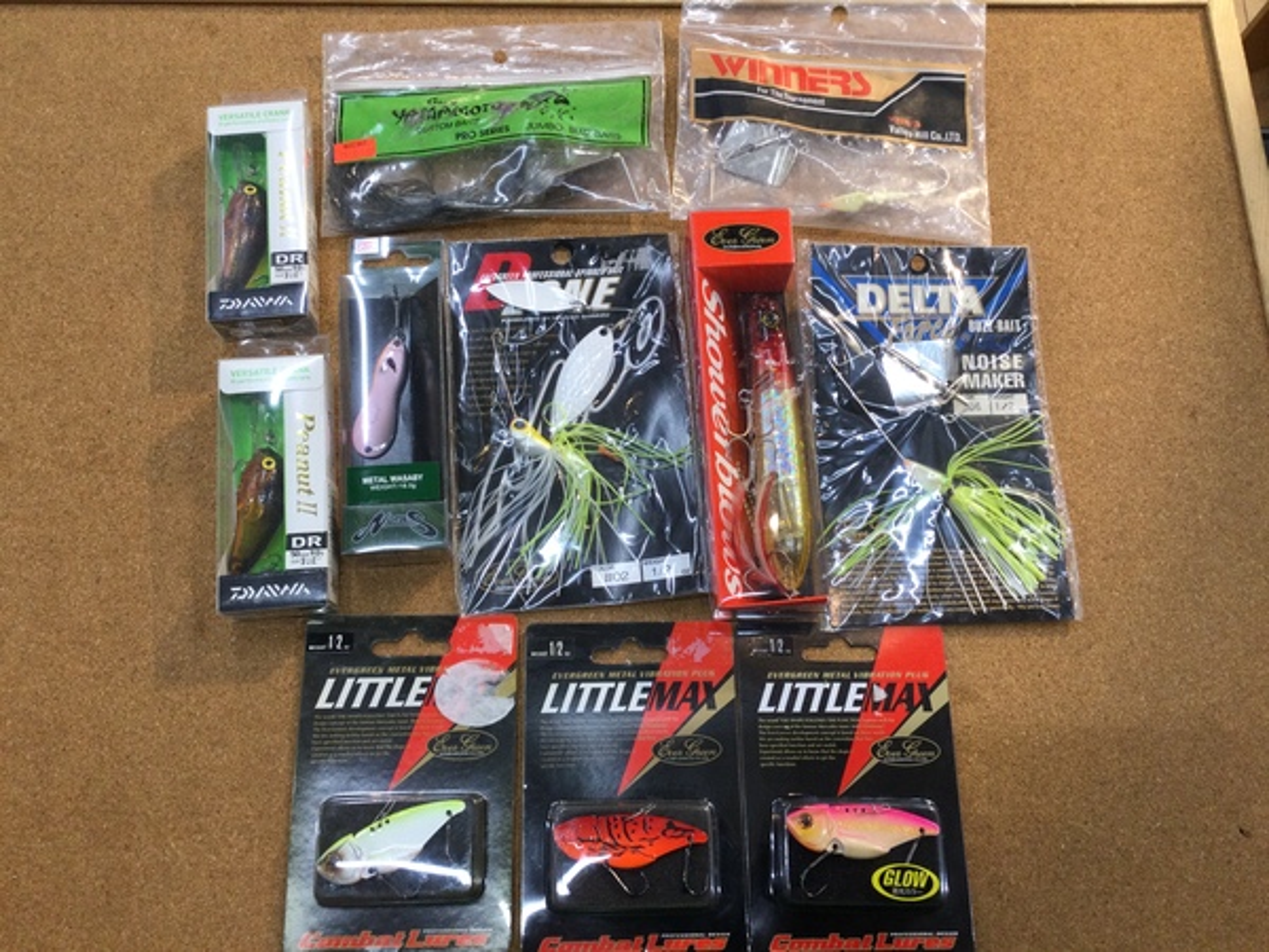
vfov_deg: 45.4
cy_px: 476
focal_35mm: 31
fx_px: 1136
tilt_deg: -73.5
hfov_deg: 58.4
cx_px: 634
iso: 25
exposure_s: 1/40
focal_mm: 3.3
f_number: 2.4
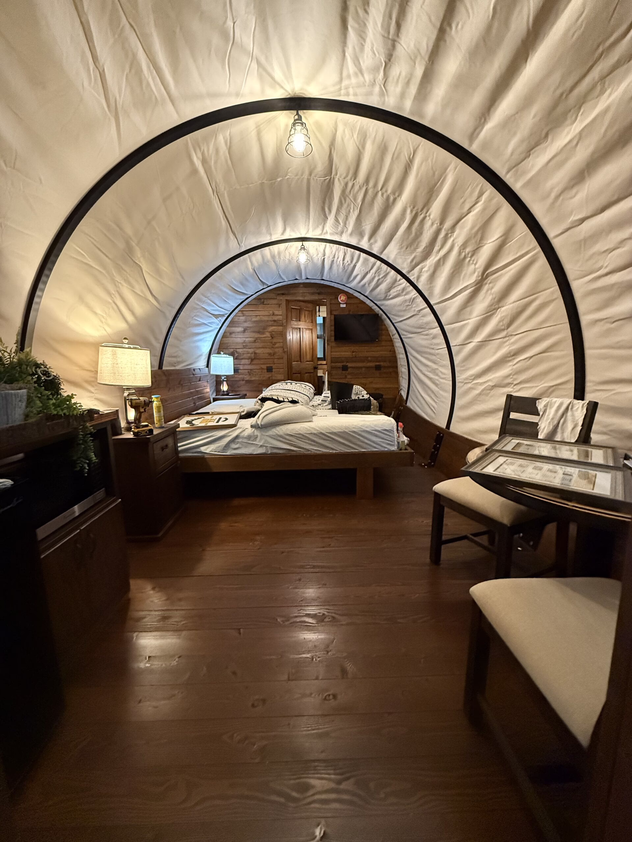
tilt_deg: -8.8
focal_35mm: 14
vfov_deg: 102.1
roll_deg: +1.7
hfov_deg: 85.7
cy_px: 421
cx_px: 316
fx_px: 341
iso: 1000
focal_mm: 2.22
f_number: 2.2
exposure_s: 1/60
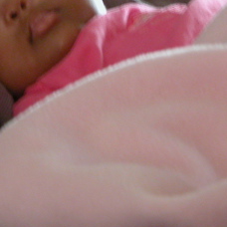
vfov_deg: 5.2
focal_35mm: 338
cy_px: -7
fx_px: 2508
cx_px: 56
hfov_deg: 5.2
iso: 334
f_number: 3.8
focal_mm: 34.7
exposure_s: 1/5.3
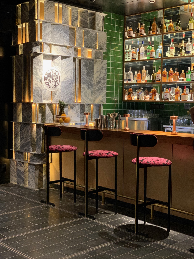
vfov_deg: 36.8
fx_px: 389
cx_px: 97
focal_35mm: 52
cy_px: 130
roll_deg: -0.9
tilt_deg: -5.2
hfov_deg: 28.0
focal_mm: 6
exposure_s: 1/50
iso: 500
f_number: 2.4
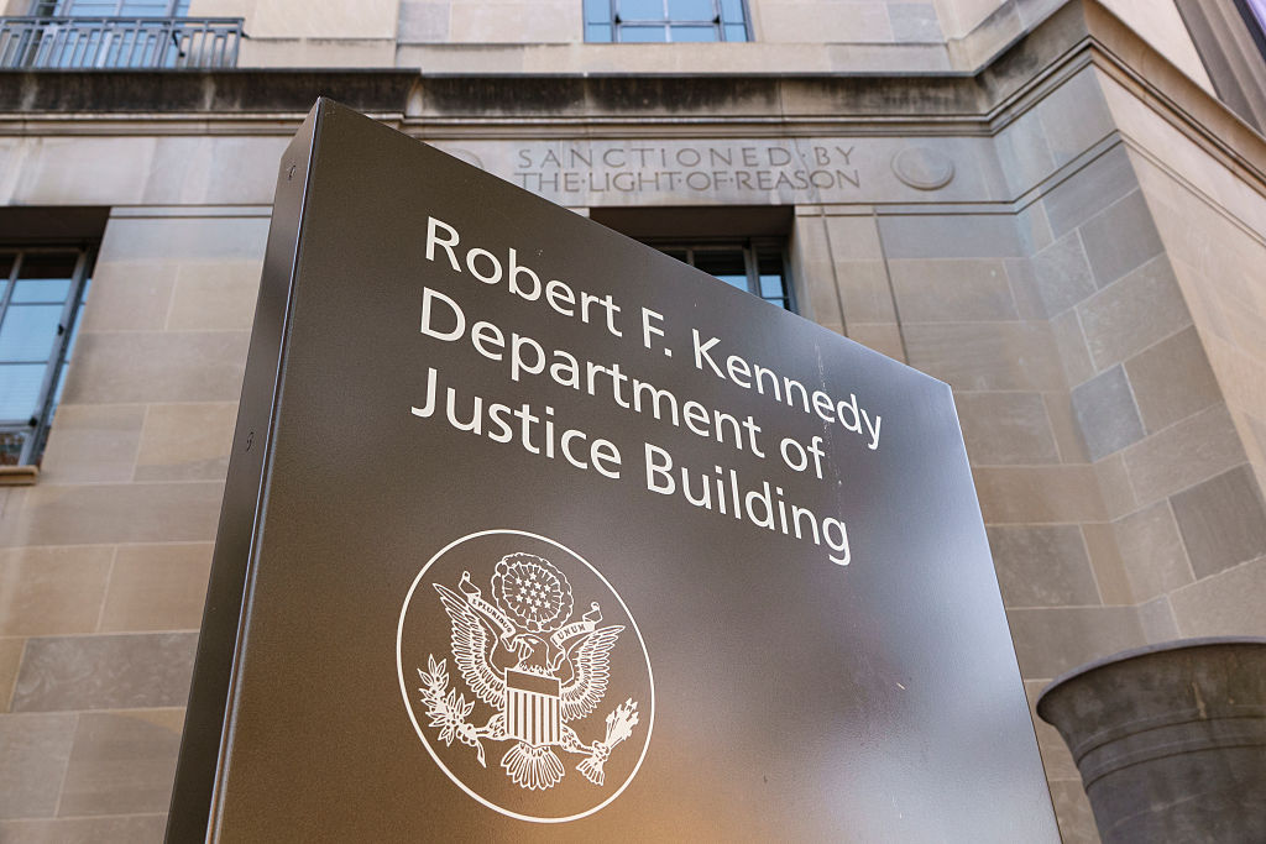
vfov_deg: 42.3
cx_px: 633
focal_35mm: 31
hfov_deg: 60.3
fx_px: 1090
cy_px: 422
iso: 200
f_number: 4
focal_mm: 11.26
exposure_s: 1/125
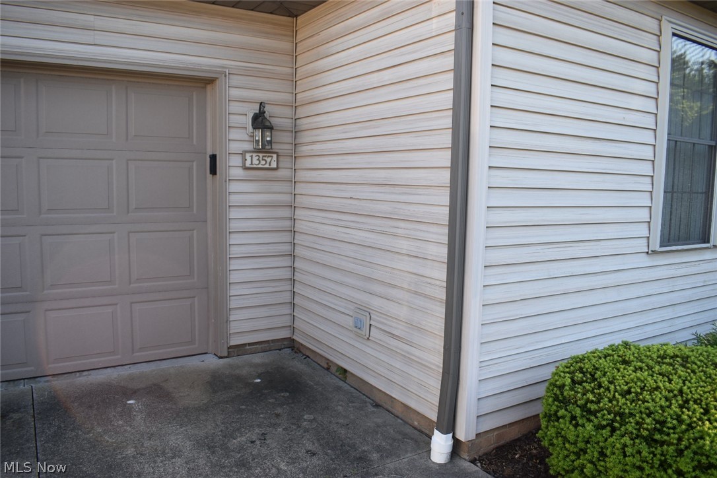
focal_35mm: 27
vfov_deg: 47.9
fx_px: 538
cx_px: 358
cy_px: 239
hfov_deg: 67.4
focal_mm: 18
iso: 250
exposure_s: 1/250
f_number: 5.6
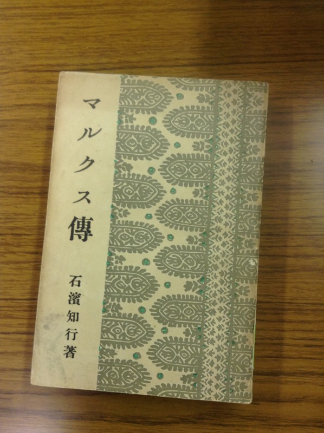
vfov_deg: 55.4
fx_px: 413
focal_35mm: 33
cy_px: 216
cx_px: 162
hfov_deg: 42.9
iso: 50
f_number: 2.4
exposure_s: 1/24
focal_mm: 3.3
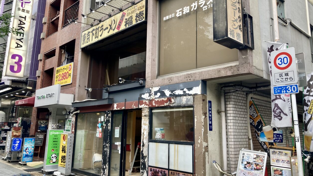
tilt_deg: +11.9
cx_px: 156
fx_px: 257
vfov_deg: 37.7
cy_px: 75
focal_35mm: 31
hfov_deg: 62.6
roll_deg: -1.0
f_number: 1.8
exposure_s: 1/108
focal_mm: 3.99
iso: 20
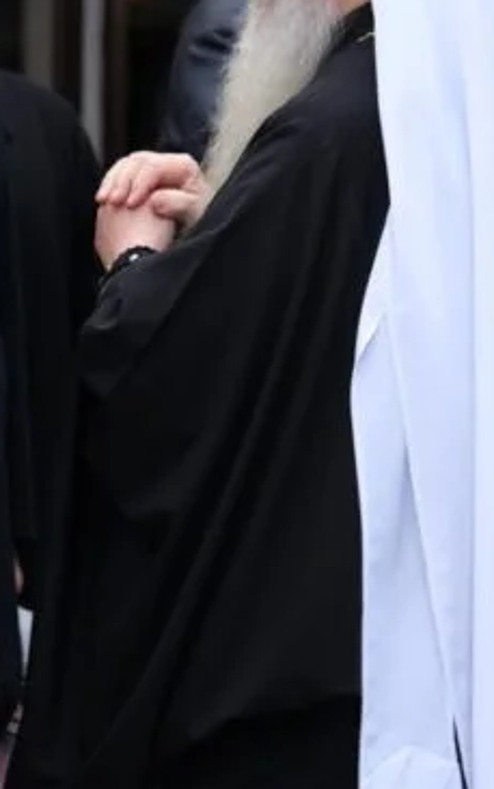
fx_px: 2669
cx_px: 6
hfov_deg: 10.5
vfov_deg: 16.8
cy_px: 257
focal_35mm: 124
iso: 200
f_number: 2.8
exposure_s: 1/125
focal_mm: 38.8
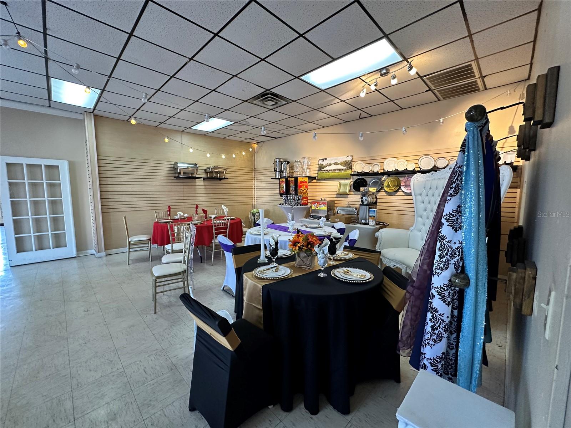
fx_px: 231
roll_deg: -0.7
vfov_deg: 85.7
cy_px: 214
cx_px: 286
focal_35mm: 14
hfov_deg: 102.1
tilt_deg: -4.3
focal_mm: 2.22
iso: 250
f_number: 2.2
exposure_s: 1/60
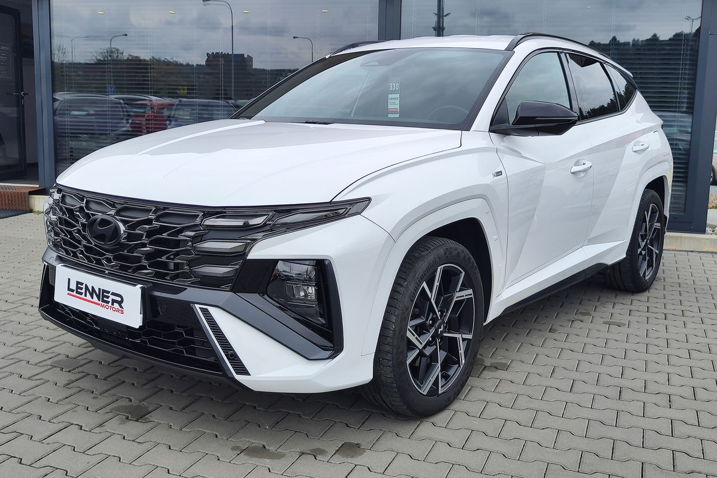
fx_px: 478
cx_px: 359
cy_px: 221
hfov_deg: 73.8
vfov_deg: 53.1
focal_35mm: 24
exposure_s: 1/417
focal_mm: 7.01
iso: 50
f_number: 1.69
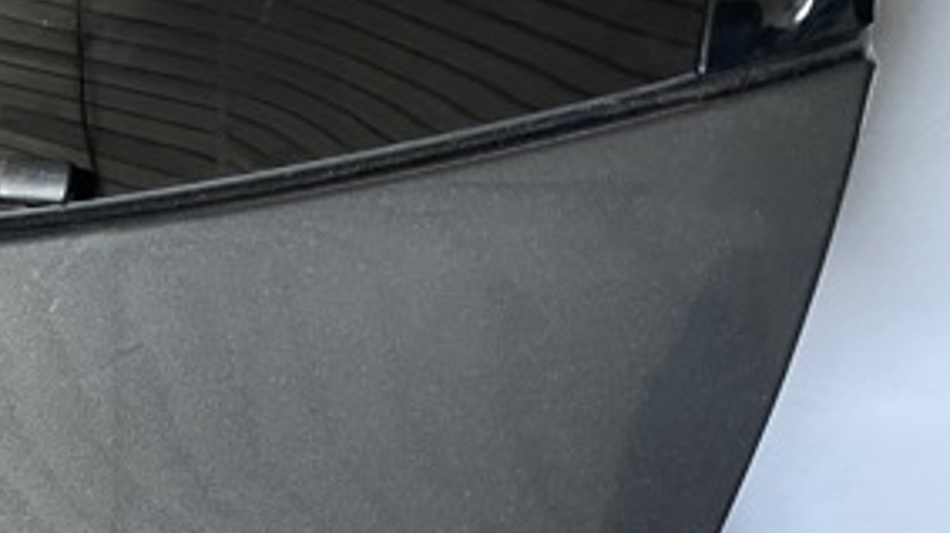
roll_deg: +15.3
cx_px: -20
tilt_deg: -36.6
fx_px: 1612
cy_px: 682
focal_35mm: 64
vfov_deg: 17.7
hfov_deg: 30.3
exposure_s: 1/47
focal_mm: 4.2
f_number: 1.6
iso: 500
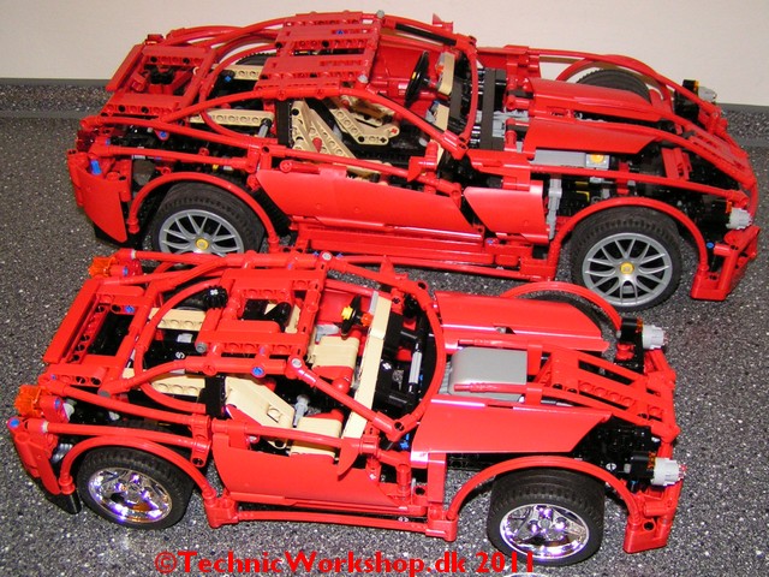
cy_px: 288
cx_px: 384
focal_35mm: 38
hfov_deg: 49.0
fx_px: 844
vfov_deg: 37.7
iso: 200
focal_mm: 5.8
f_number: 2.8
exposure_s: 1/40
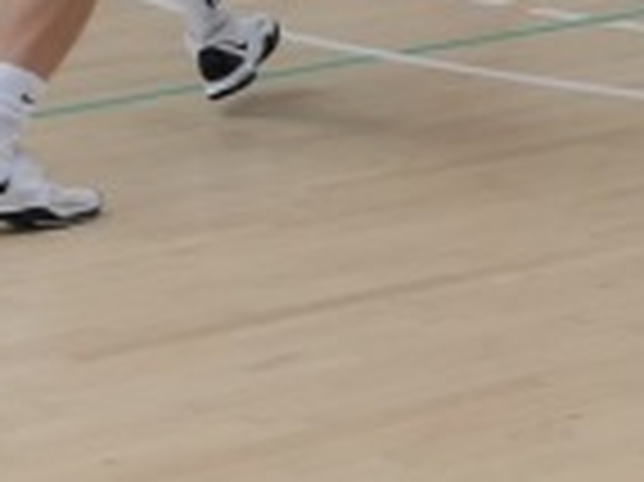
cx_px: 1599
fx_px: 4164
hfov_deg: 8.1
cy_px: -311
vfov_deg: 6.5
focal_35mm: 224
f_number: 2.8
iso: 250
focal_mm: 13.5
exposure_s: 1/250
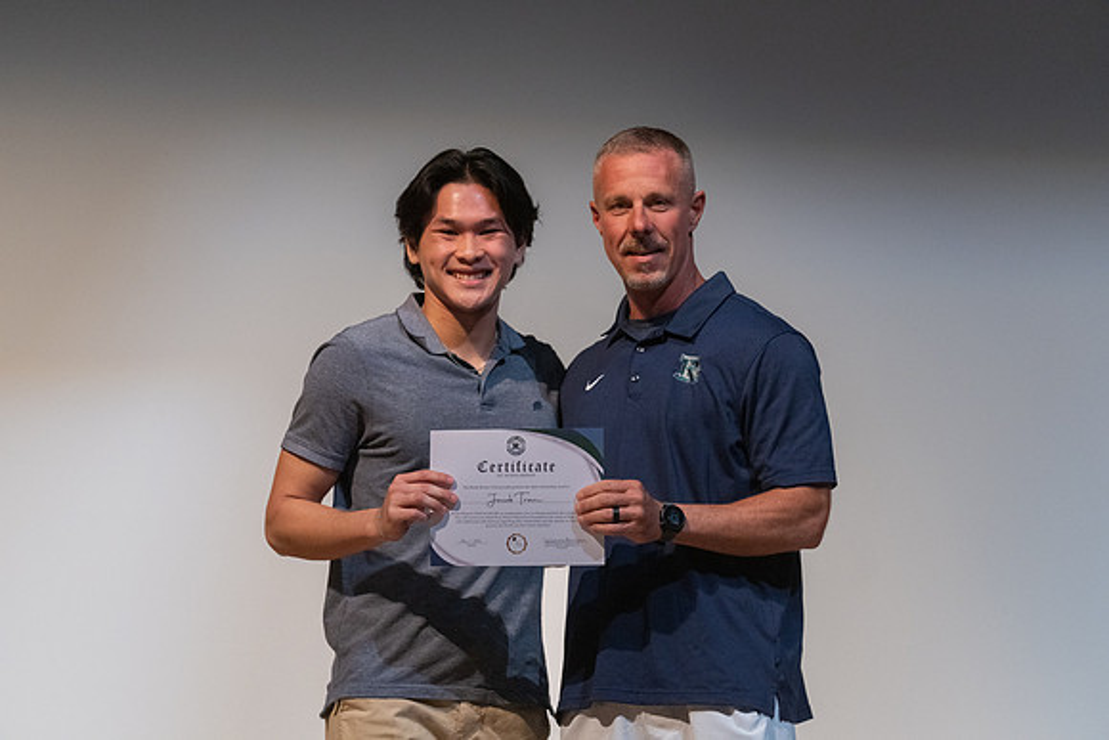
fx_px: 5731
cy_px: 370
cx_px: 554
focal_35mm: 186
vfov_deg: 7.4
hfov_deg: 11.1
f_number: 4
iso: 5000
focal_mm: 186
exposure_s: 1/320
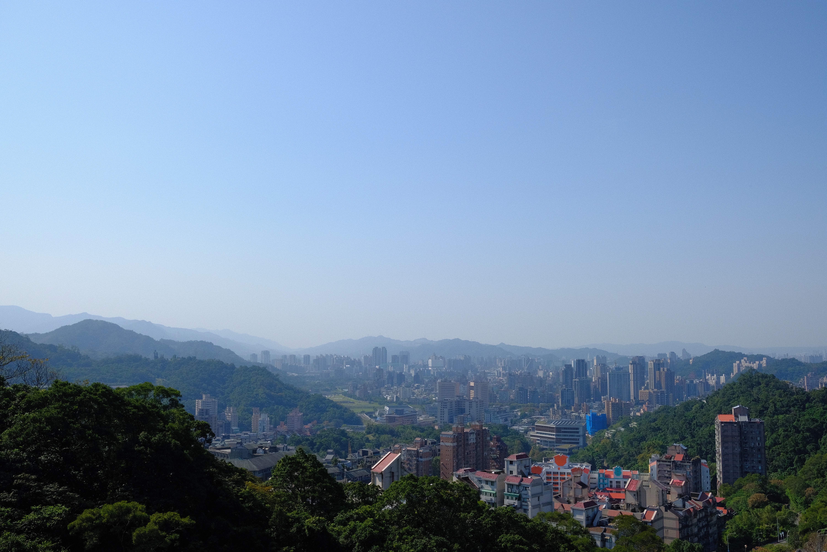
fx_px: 804
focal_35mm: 35
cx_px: 414
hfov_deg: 54.4
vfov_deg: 37.9
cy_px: 276
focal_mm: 23
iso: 400
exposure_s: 1/550
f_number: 13
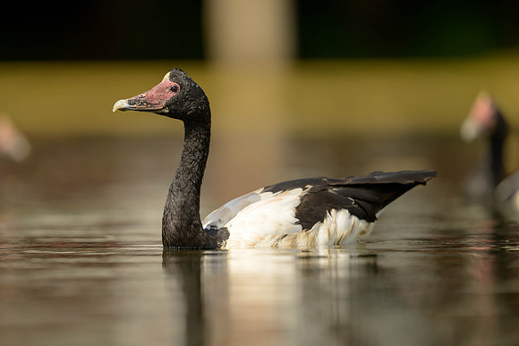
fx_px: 9152
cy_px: 201
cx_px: 231
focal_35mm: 635
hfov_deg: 3.2
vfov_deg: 2.2
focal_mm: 400
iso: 80
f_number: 2.8
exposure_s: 1/1600
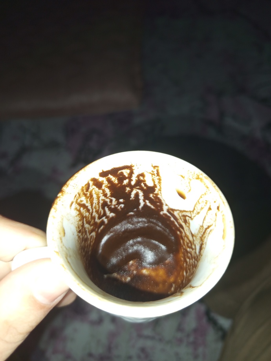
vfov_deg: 71.6
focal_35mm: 24
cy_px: 180
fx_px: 251
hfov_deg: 56.8
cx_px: 136
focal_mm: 5.24
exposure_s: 1/50
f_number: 1.7
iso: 211
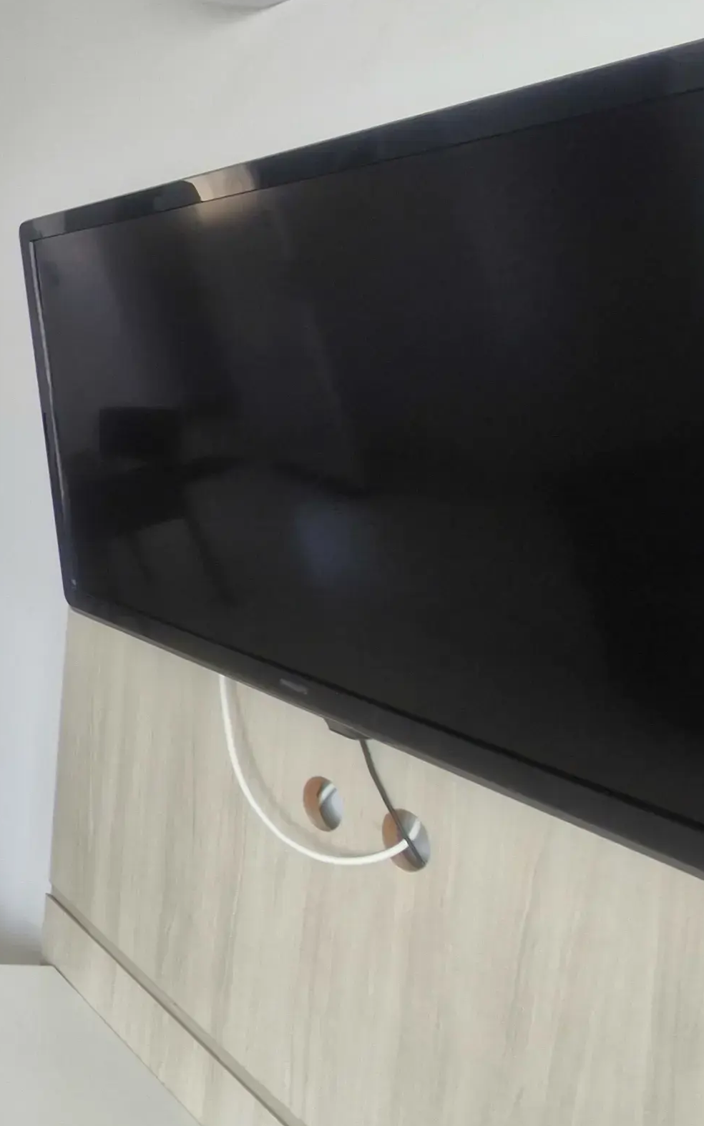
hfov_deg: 22.8
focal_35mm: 35
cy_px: 435
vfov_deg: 54.8
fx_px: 1075
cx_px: -523
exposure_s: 1/60
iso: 80
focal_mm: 1.74
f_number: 2.2
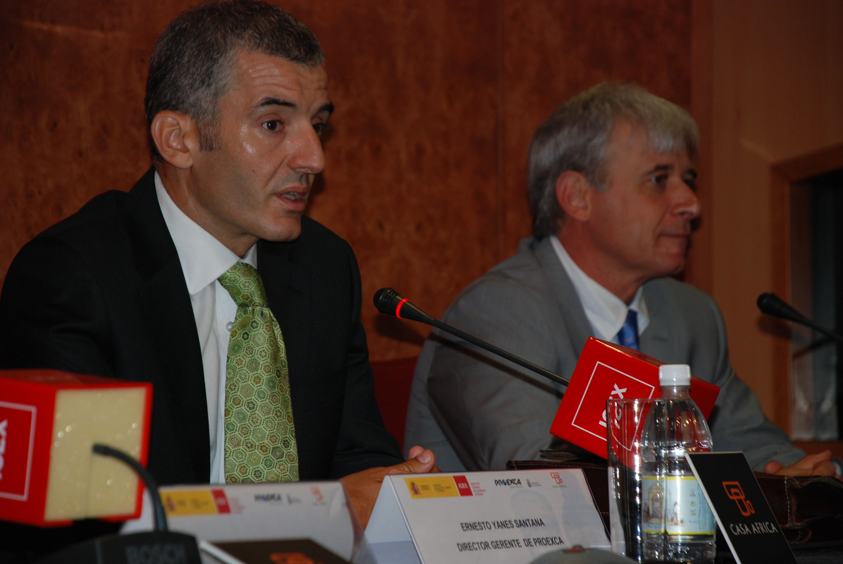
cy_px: 282
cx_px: 422
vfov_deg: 8.2
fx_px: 3939
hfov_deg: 12.2
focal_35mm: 168
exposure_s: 1/60
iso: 320
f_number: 5.6
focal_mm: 112
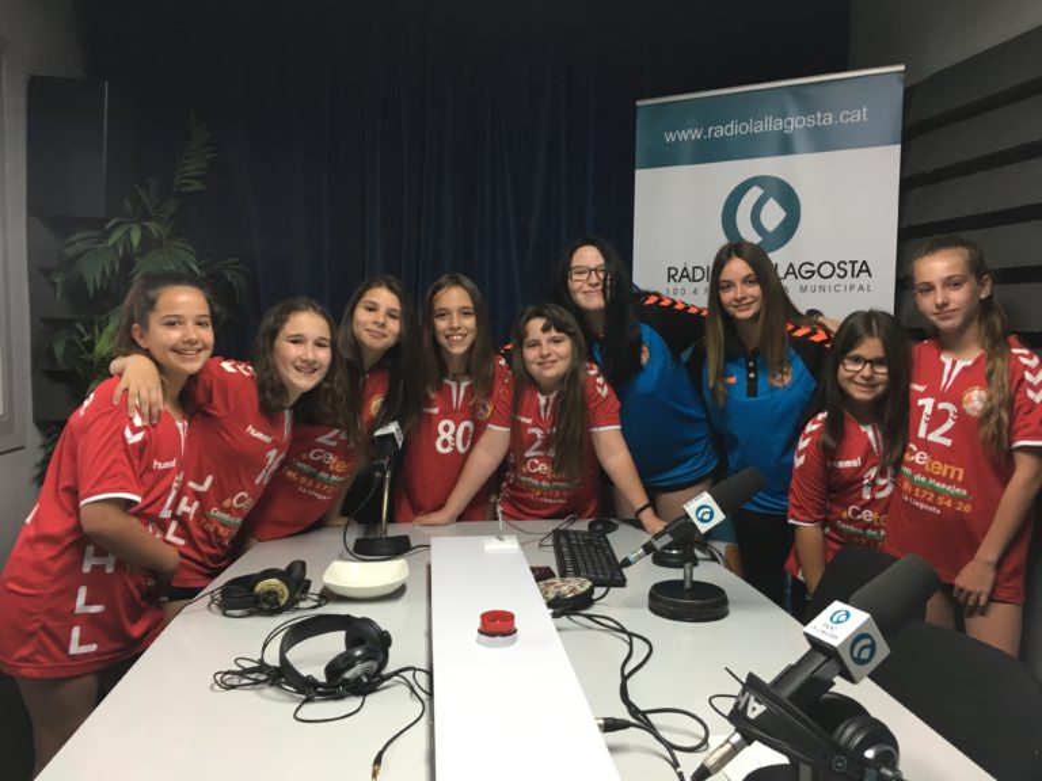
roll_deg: +1.3
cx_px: 521
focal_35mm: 29
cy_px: 390
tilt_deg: -5.7
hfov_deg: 61.7
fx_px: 873
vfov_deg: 48.2
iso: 100
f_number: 2.2
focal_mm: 4.15
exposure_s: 1/33
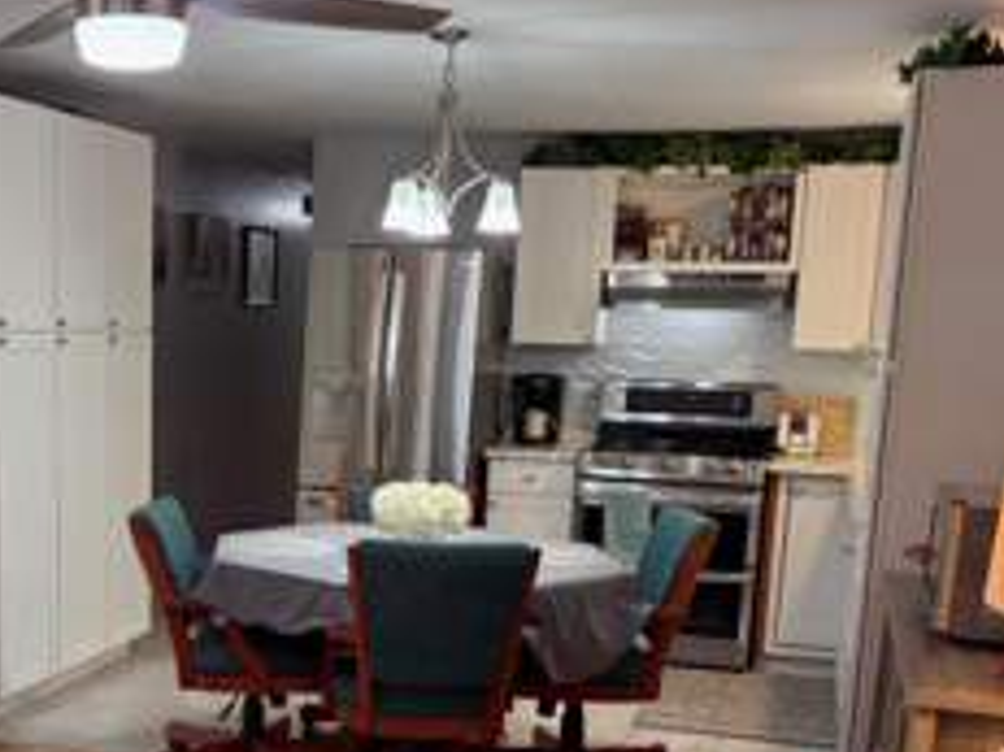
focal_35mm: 54
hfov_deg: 34.8
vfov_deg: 26.4
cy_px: 619
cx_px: 243
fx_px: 1565
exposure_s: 1/120
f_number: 1.6
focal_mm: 5.96
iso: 250
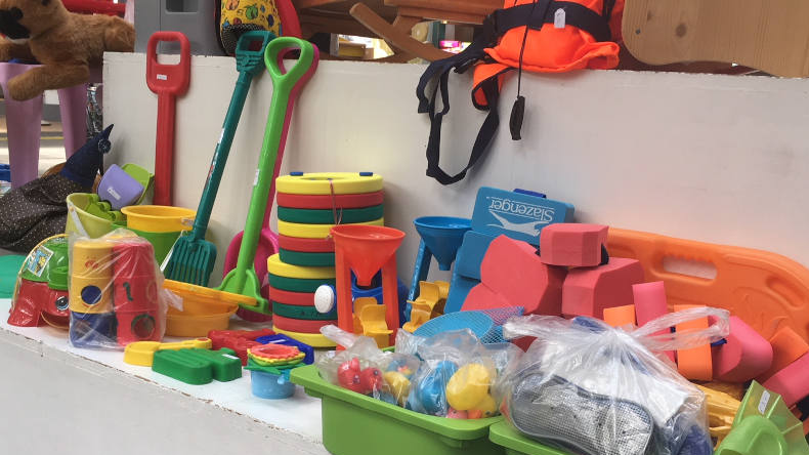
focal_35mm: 32
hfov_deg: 61.0
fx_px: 686
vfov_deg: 36.6
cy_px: 266
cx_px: 401
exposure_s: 1/100
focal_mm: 4.15
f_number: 2.2
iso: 25
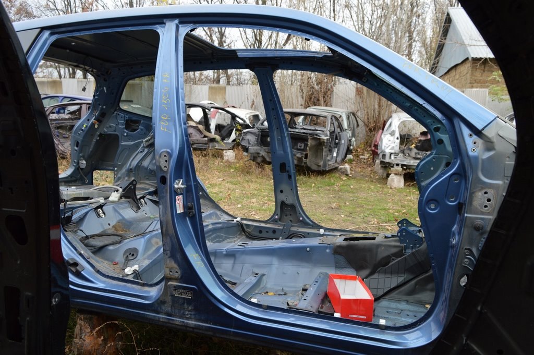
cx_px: 267
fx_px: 400
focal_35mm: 27
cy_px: 178
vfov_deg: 47.9
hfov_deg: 67.4
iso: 220
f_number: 5.6
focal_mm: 18
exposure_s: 1/125
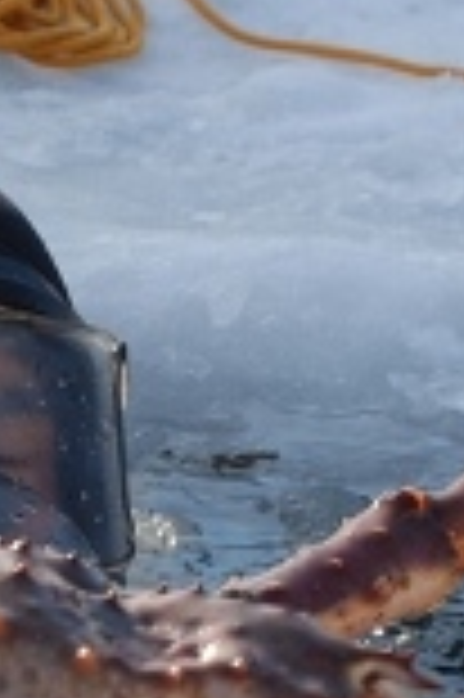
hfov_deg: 6.9
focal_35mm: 199
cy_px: 662
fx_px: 3856
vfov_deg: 10.3
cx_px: 32
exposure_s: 1/200
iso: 100
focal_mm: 32
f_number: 7.1
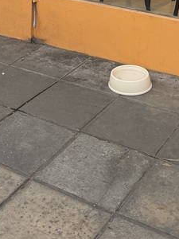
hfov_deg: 20.4
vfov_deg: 22.6
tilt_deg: -4.5
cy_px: -108
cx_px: 79
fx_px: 496
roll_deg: -0.5
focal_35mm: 72
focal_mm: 6.76
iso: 100
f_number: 1.78
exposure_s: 1/121
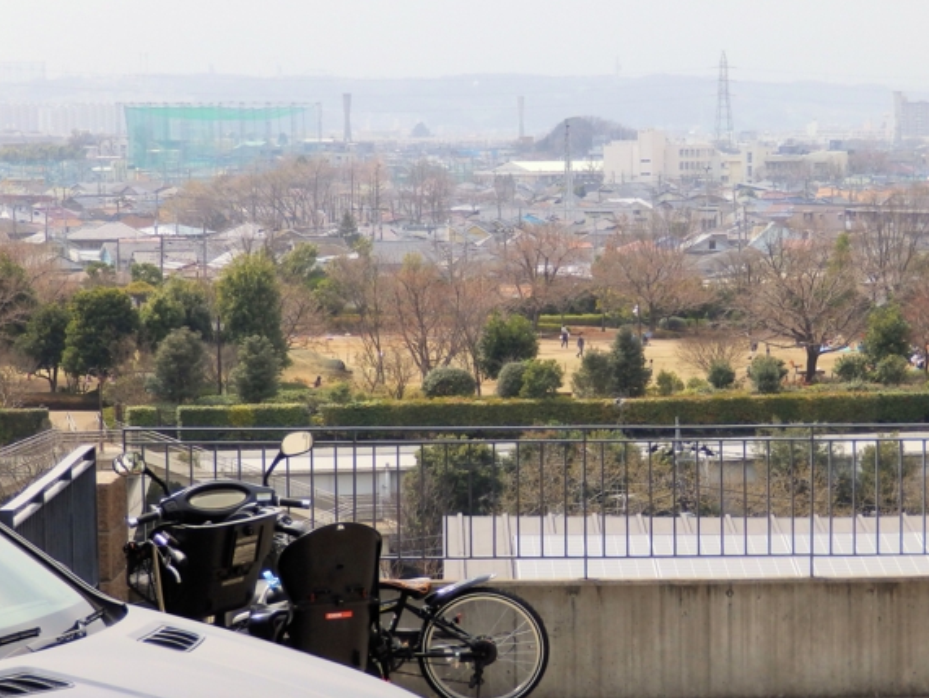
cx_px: 571
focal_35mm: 140
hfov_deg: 14.1
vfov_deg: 10.6
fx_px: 3760
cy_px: 294
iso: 80
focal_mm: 17.9
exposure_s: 1/500
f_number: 4.6
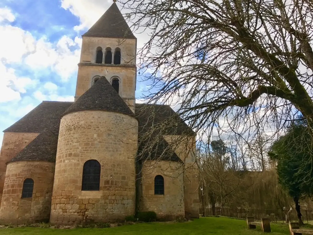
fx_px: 253
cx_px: 156
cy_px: 118
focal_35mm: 28
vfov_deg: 49.7
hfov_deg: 63.4
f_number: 1.8
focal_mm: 3.99
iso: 20
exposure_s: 1/1294
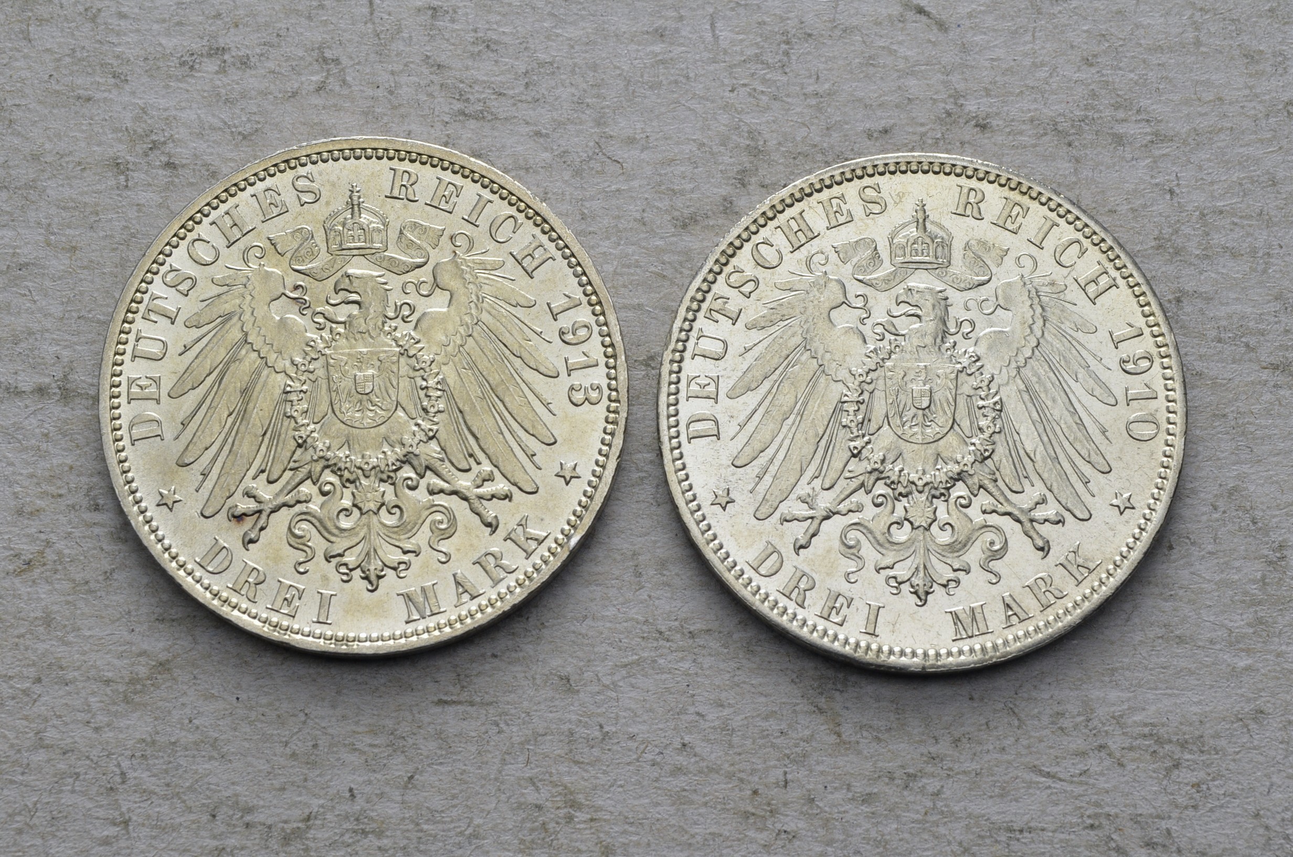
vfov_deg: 16.5
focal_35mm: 82
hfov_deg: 24.7
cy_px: 428
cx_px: 646
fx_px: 2957
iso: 400
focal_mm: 55
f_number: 14
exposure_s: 1/250
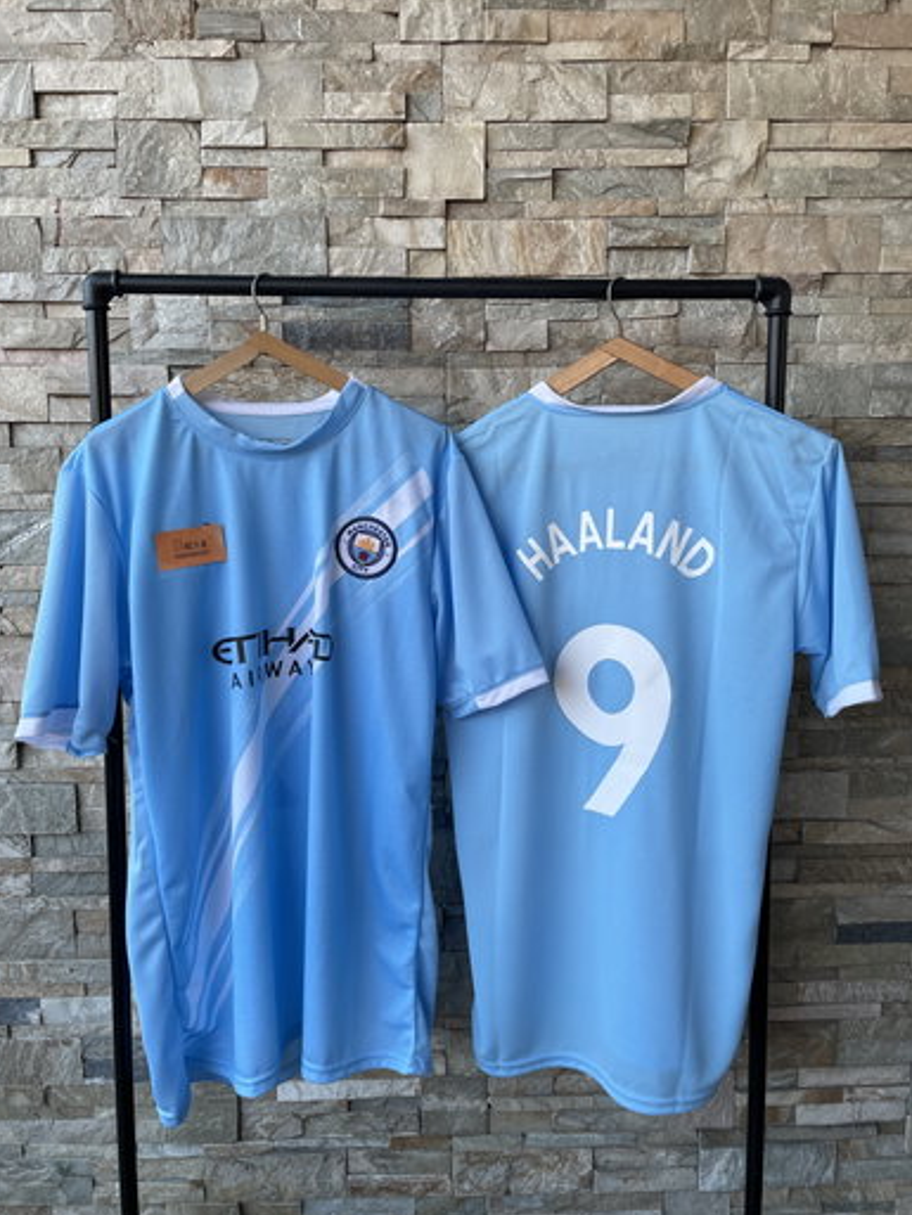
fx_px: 948
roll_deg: +0.6
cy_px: 610
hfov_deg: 51.4
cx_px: 445
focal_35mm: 27
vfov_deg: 65.3
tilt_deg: -8.4
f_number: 1.6
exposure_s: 1/100
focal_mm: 4.2
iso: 50
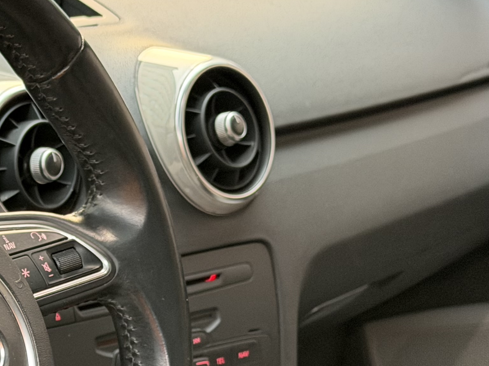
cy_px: 319
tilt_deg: -20.5
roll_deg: -5.0
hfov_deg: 15.0
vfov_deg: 11.7
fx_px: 1780
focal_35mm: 126
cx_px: -127
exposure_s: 1/40
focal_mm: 6.76
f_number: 1.78
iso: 320
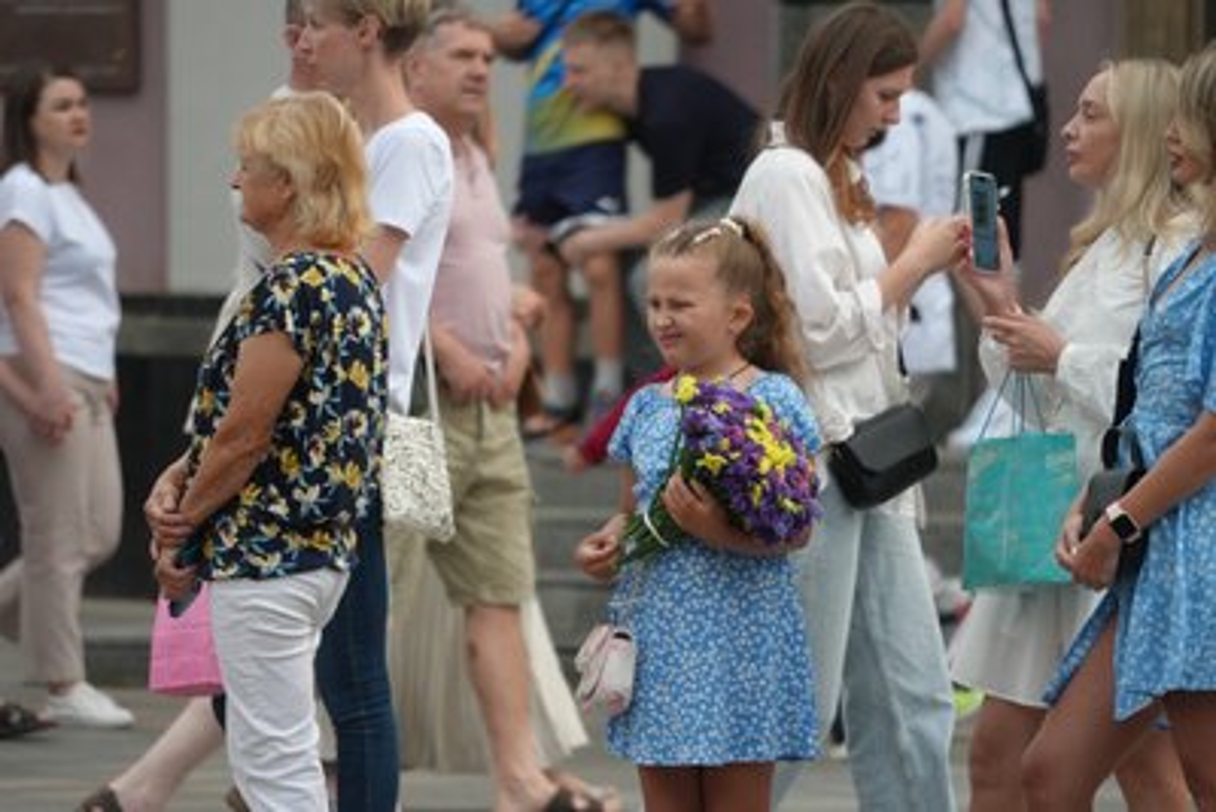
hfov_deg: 7.0
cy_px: 406
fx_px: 10001
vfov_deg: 4.6
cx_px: 608
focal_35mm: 296
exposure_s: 1/320
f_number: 5.6
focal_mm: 296
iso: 1000
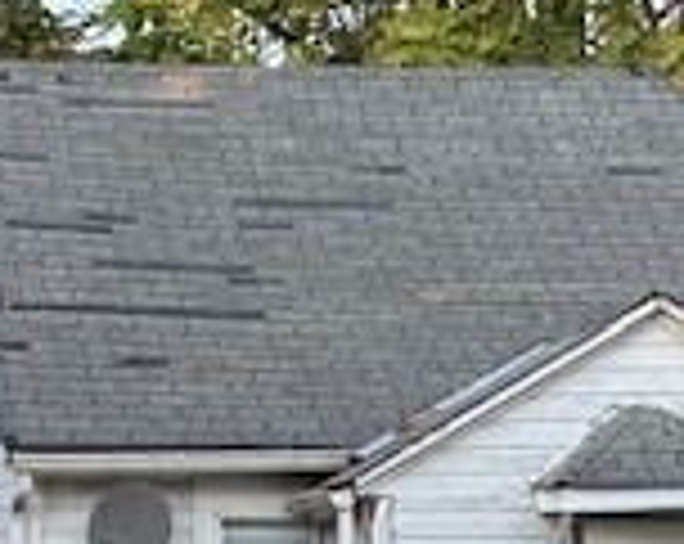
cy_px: 692
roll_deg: -0.6
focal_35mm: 214
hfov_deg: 9.0
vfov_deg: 7.1
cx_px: -32
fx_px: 4324
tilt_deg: +0.4
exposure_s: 1/269
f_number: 1.6
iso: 32
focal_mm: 5.96
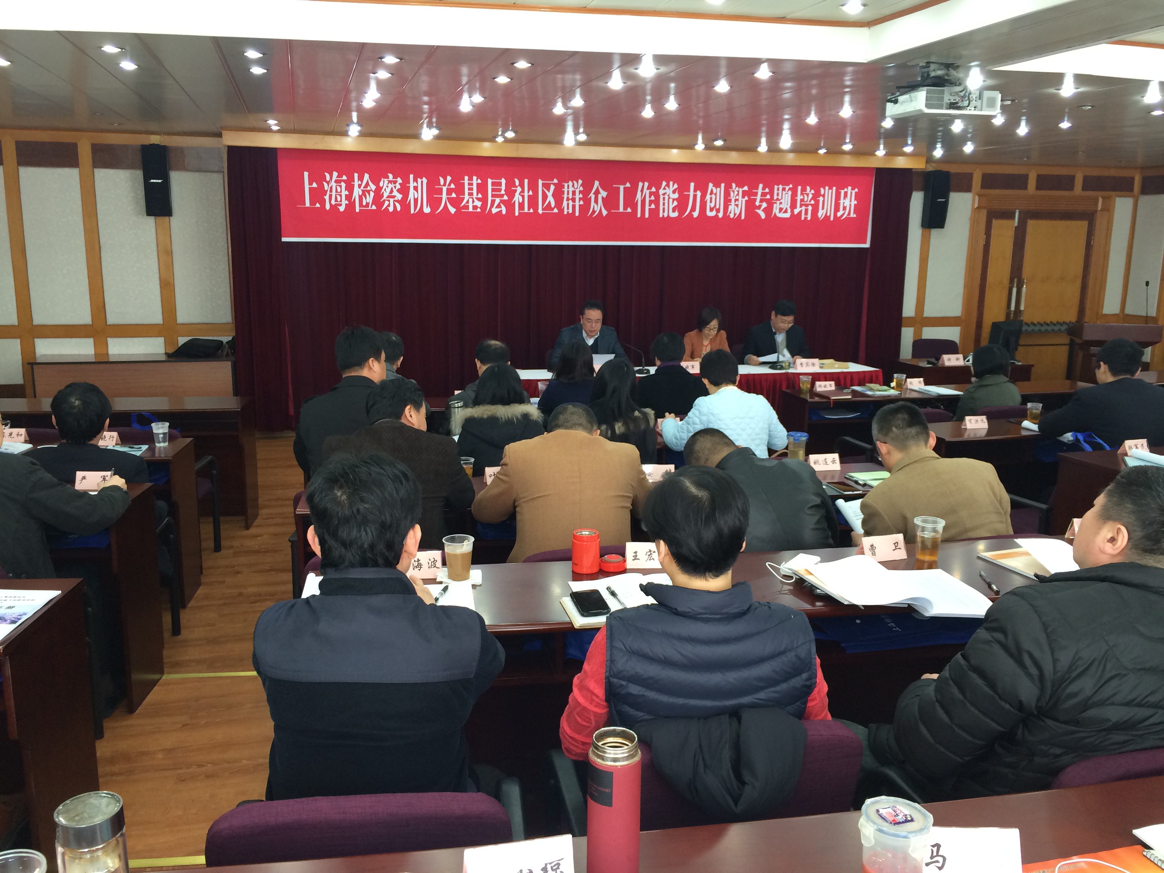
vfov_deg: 48.2
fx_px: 975
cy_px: 436
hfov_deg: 61.7
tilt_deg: -13.8
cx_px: 582
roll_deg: -0.5
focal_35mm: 29
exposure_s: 1/30
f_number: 2.2
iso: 64
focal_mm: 4.15
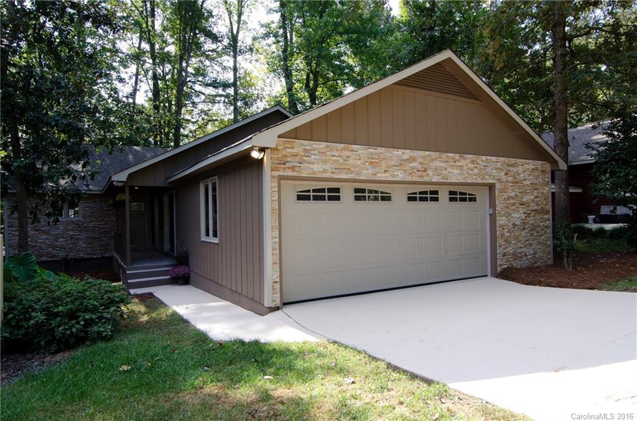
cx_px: 318
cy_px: 210
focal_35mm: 21
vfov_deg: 59.2
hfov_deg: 81.4
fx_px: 371
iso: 1250
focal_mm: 14
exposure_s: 1/400
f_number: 8
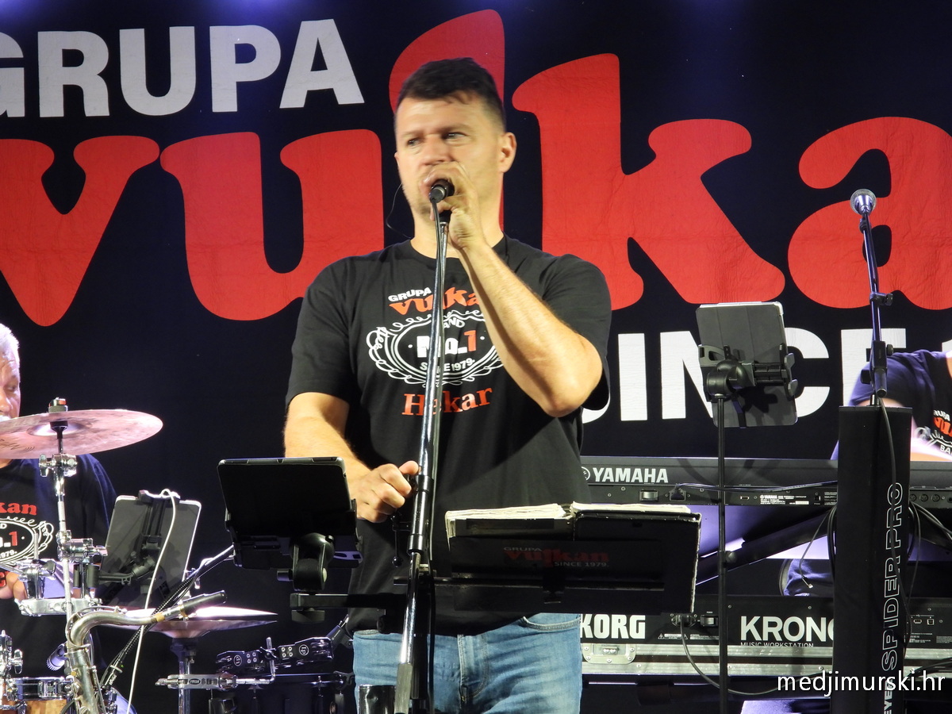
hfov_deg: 13.6
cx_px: 476
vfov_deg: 10.2
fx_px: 3988
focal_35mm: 145
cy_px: 357
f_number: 4
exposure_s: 1/15
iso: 400
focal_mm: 26.1
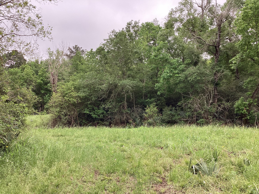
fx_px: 232
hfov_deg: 58.4
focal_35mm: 31
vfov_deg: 45.4
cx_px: 130
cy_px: 97
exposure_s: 1/120
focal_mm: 3.3
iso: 40
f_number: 2.4
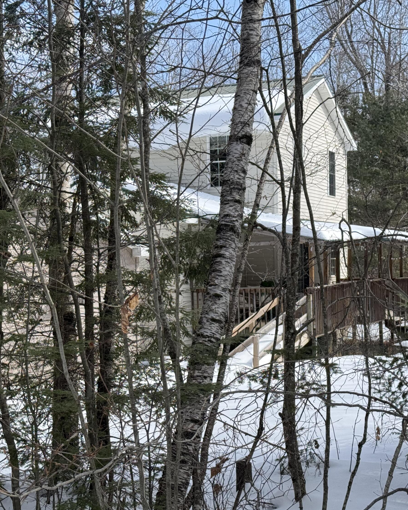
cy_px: 254
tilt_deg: +0.0
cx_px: 199
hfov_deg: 24.2
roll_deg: +0.7
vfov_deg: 30.0
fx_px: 951
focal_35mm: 63
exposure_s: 1/2342
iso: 64
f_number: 1.78
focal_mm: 6.76
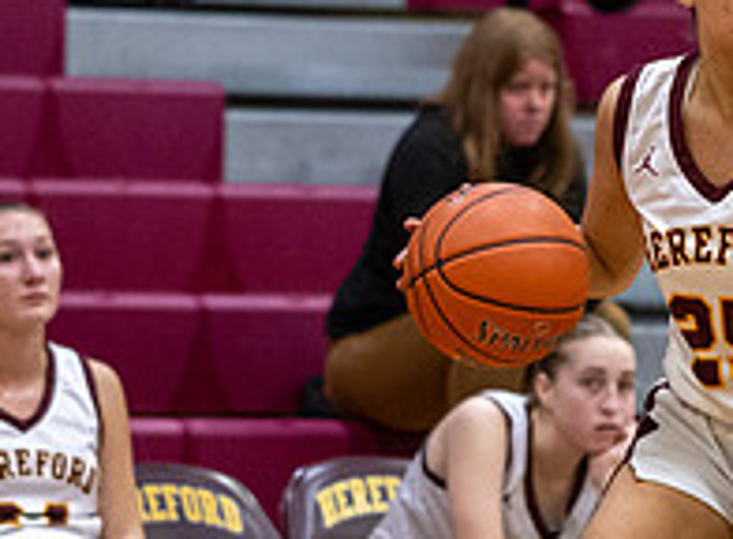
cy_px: 394
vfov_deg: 3.2
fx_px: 9543
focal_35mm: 454
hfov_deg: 4.4
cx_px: 562
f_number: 1.8
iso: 2200
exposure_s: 1/1250
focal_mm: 85
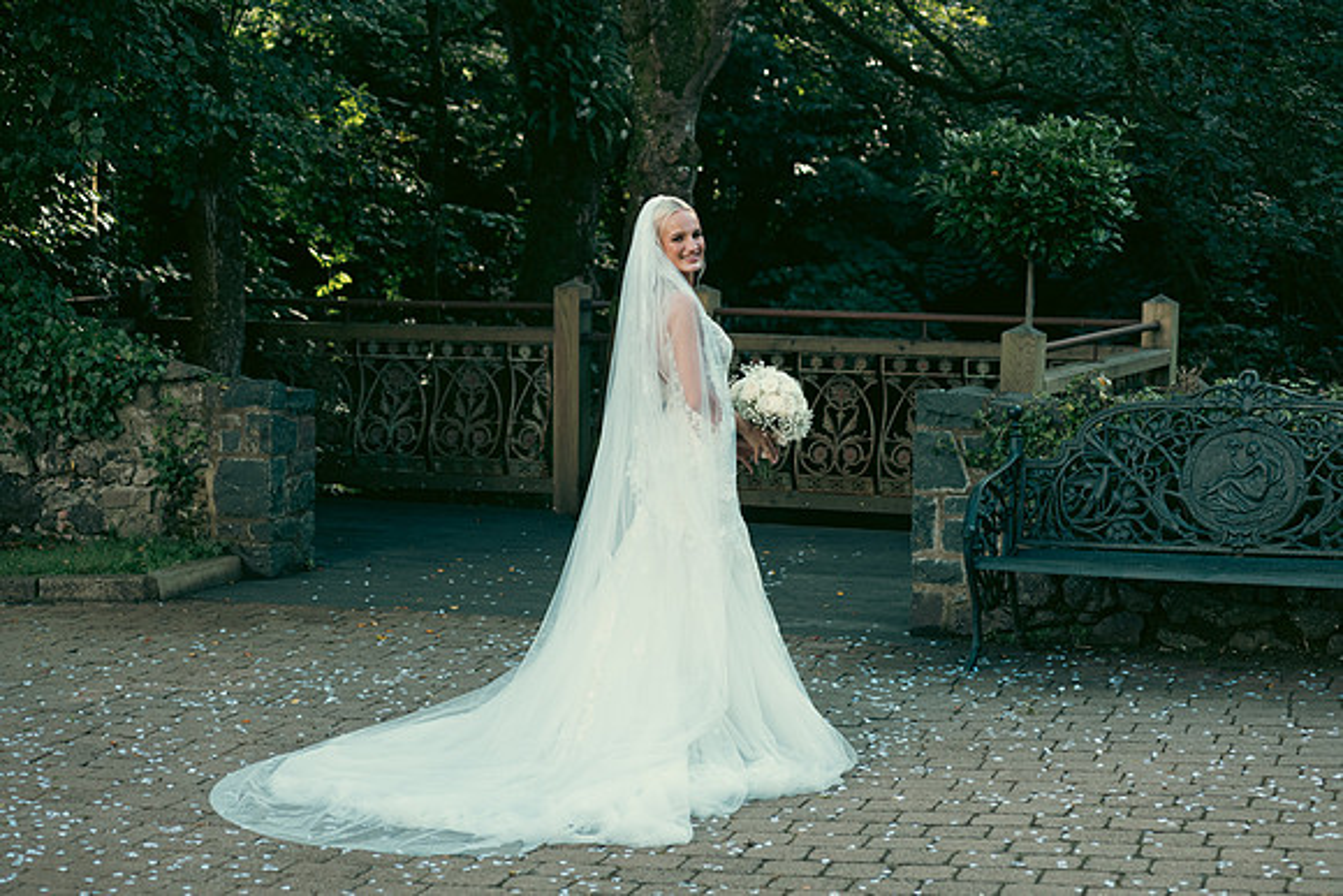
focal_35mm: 80
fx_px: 2985
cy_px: 448
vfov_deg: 17.1
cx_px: 672
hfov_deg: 25.4
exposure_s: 1/200
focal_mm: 80
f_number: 3.5
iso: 160
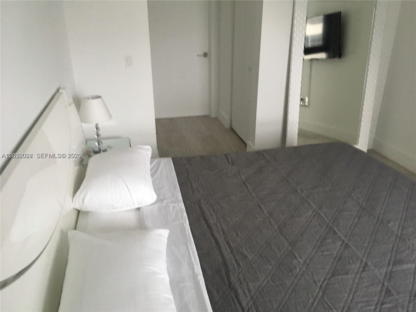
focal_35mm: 29
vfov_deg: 48.2
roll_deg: -0.4
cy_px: 156
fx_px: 349
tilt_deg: -22.3
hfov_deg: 61.7
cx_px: 208
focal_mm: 4.15
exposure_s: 1/17
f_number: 2.2
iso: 200
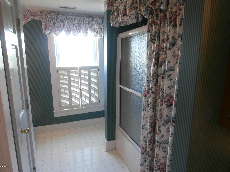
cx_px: 115
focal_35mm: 24
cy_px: 86
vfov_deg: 56.8
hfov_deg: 71.6
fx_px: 159
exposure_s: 1/30
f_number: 3
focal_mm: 4.2
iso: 200
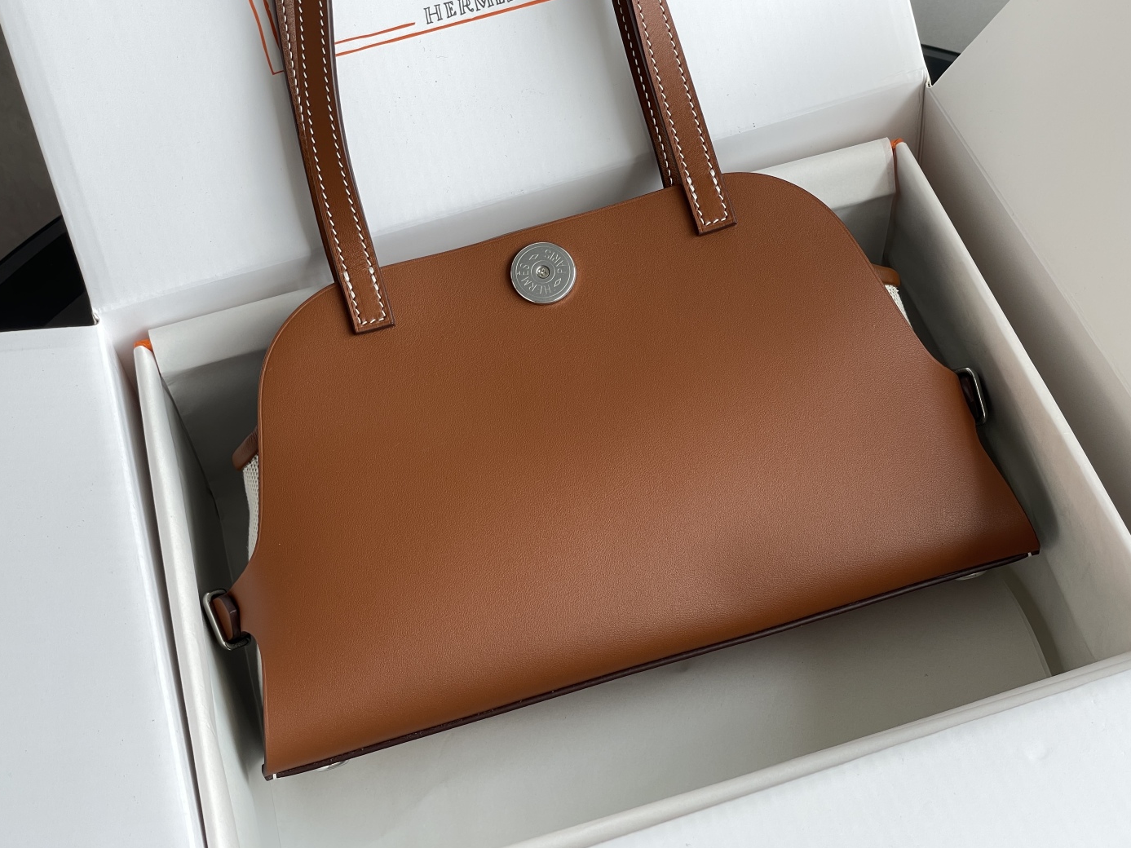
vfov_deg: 27.0
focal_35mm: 54
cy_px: 419
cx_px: 549
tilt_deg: -52.8
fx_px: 1764
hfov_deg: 35.5
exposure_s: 1/106
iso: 25
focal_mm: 6
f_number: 2
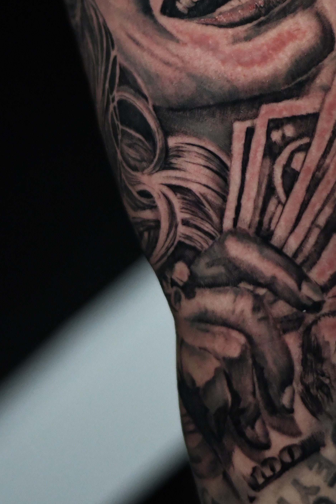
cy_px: 87
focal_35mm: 149
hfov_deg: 9.2
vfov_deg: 13.7
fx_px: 2086
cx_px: 215
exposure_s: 1/800
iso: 5000
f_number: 1.8
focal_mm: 50
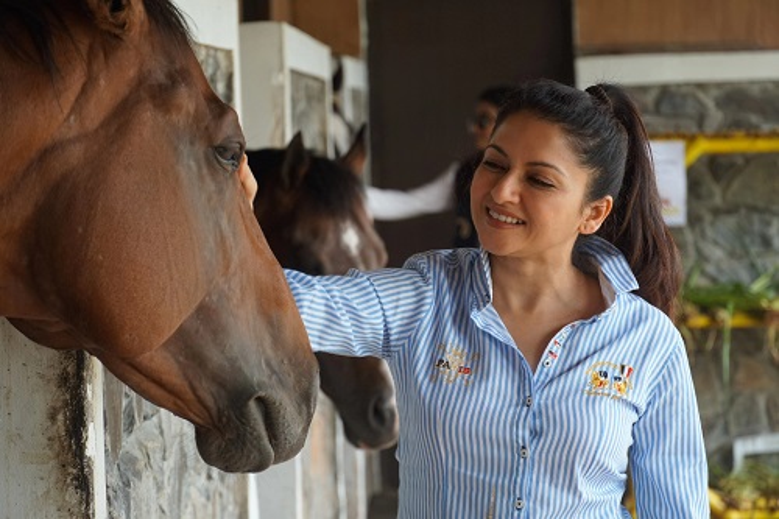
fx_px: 2920
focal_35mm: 135
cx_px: 390
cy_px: 260
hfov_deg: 15.2
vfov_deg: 10.2
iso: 800
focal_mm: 90
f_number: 5.6
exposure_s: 1/161
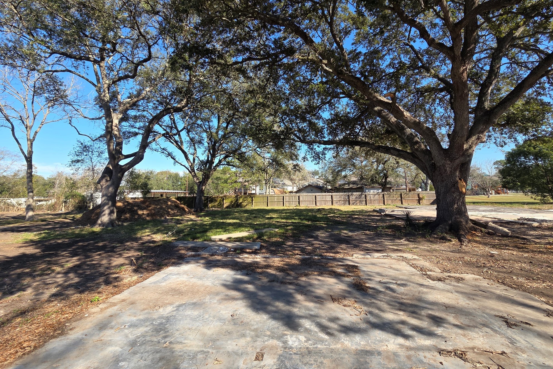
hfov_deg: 104.2
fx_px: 215
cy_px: 162
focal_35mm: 14
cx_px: 281
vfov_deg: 80.9
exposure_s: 1/864
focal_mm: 2.2
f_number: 2.2
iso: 50
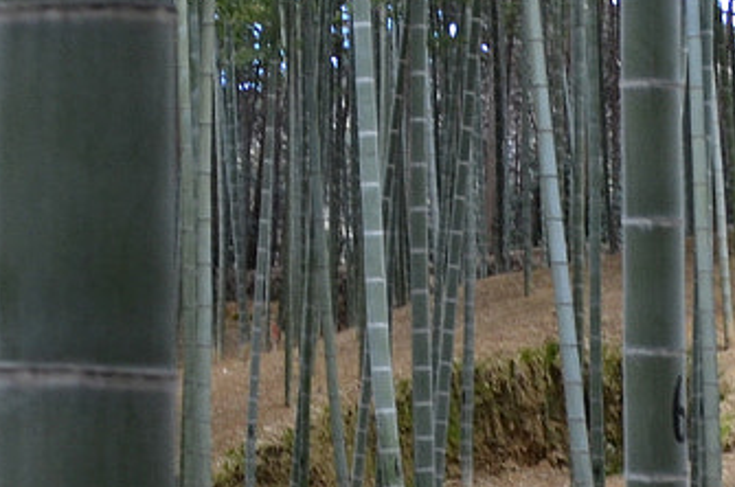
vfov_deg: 10.5
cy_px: -43
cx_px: -64
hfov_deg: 15.5
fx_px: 2629
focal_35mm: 129
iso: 400
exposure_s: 1/100
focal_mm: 18
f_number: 5
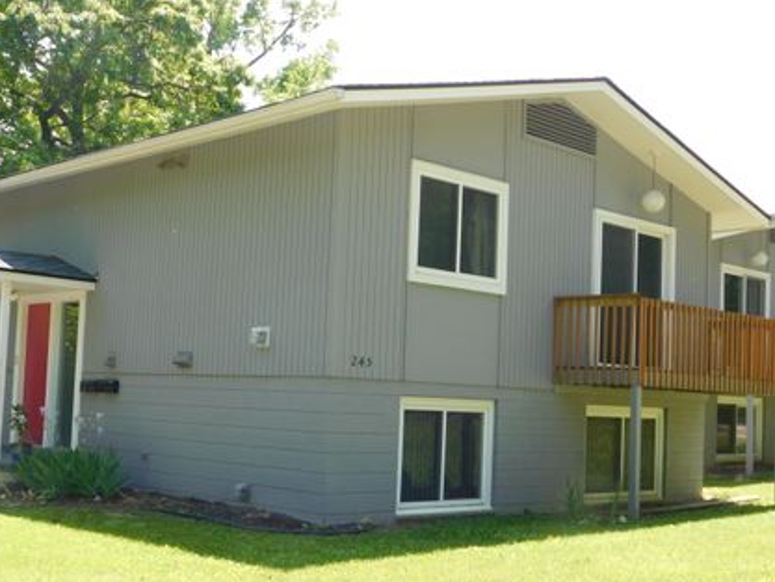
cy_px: 328
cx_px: 379
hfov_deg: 39.6
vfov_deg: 30.2
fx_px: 1075
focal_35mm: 48
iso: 125
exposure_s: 1/250
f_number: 3.6
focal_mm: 7.1
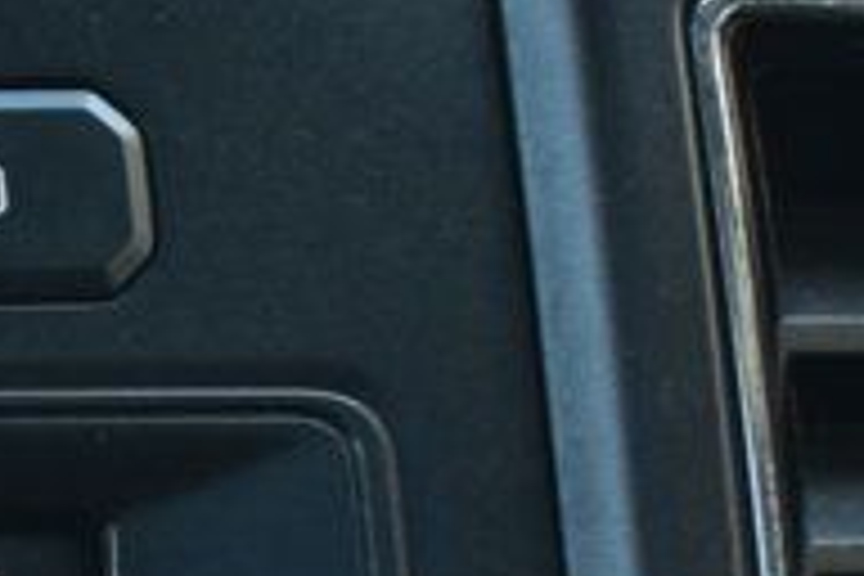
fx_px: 5559
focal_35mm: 232
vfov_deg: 5.7
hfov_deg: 8.4
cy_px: 1310
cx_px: -968
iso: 400
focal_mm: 29
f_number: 7.1
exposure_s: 1/30
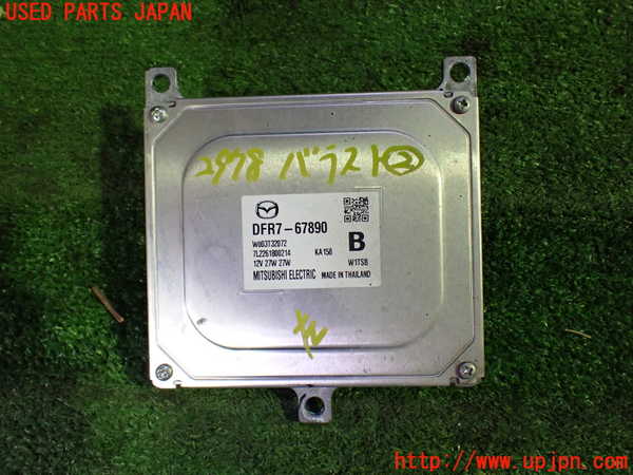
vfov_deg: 46.8
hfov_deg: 60.0
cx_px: 316
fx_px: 549
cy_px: 238
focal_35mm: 30
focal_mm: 5.4
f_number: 2.3
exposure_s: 1/125
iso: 800
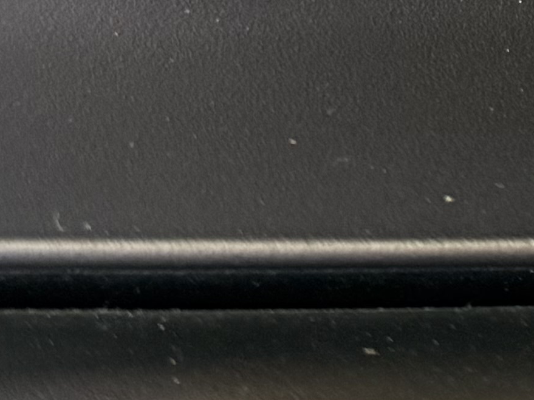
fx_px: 2406
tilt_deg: -40.2
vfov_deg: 8.9
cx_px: 973
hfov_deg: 11.7
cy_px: -431
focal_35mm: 156
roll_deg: -2.2
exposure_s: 1/60
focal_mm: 6.76
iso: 320
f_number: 1.78
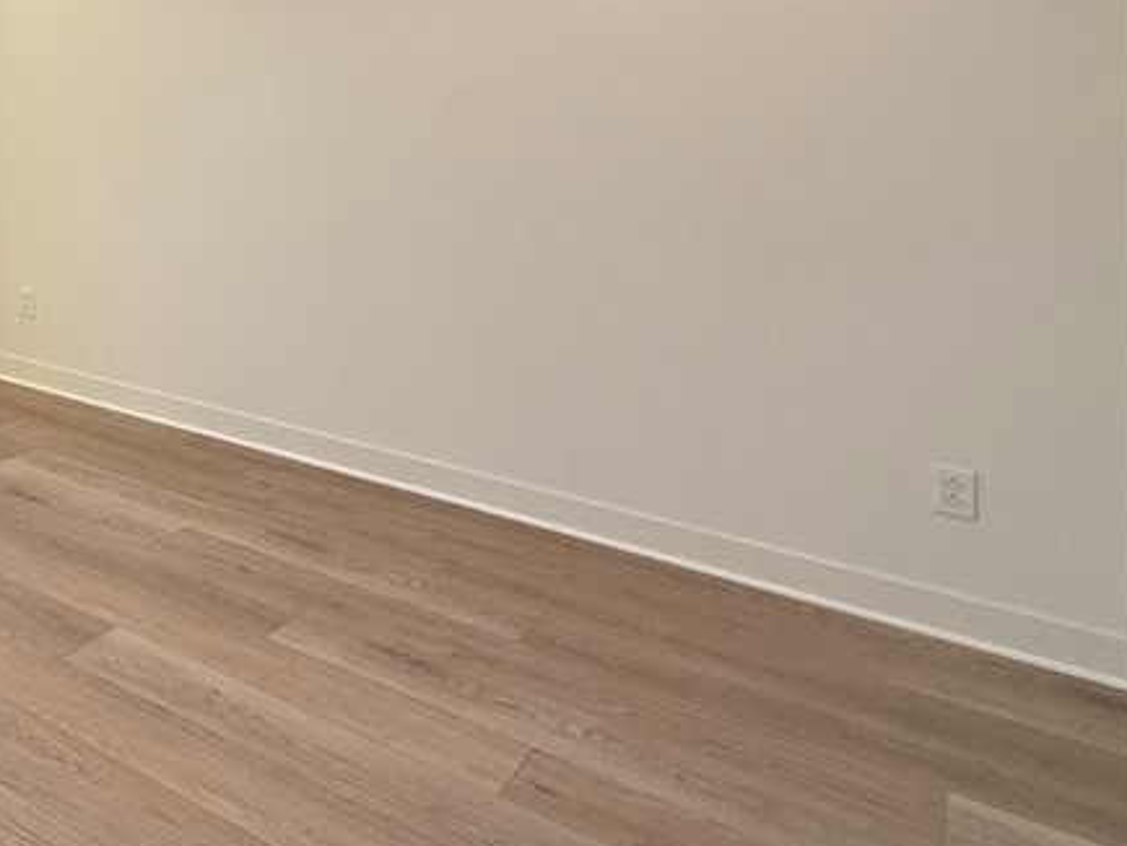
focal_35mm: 33
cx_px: -192
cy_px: 75
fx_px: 1075
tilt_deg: +1.1
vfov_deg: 39.7
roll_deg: -1.7
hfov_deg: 40.7
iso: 125
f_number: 2.2
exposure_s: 1/99
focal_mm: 2.22
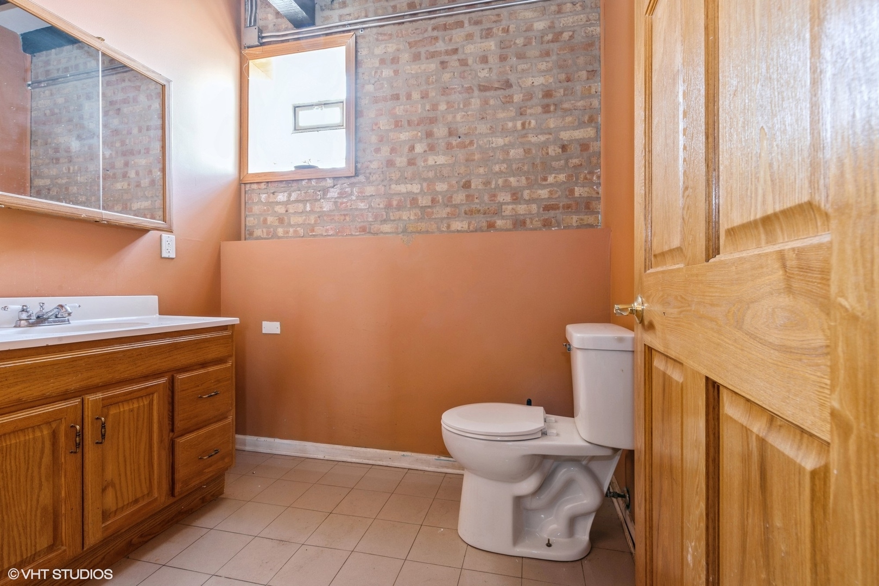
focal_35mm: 15
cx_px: 440
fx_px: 366
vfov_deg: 77.3
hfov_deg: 100.4
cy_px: 293
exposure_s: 1.3
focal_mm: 15
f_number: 11
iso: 250
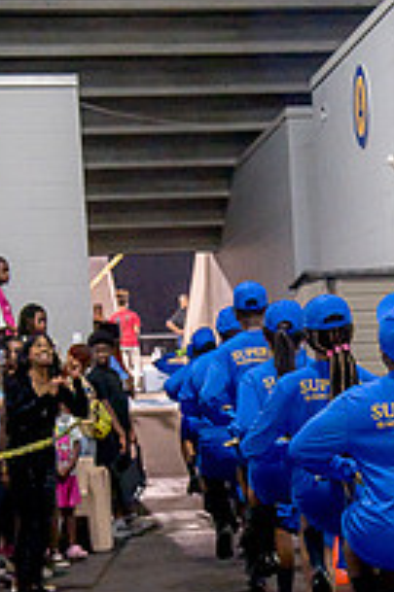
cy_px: 446
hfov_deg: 12.2
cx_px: 343
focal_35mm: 111
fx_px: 1825
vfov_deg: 18.3
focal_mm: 50
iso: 2000
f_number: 4
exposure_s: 1/200
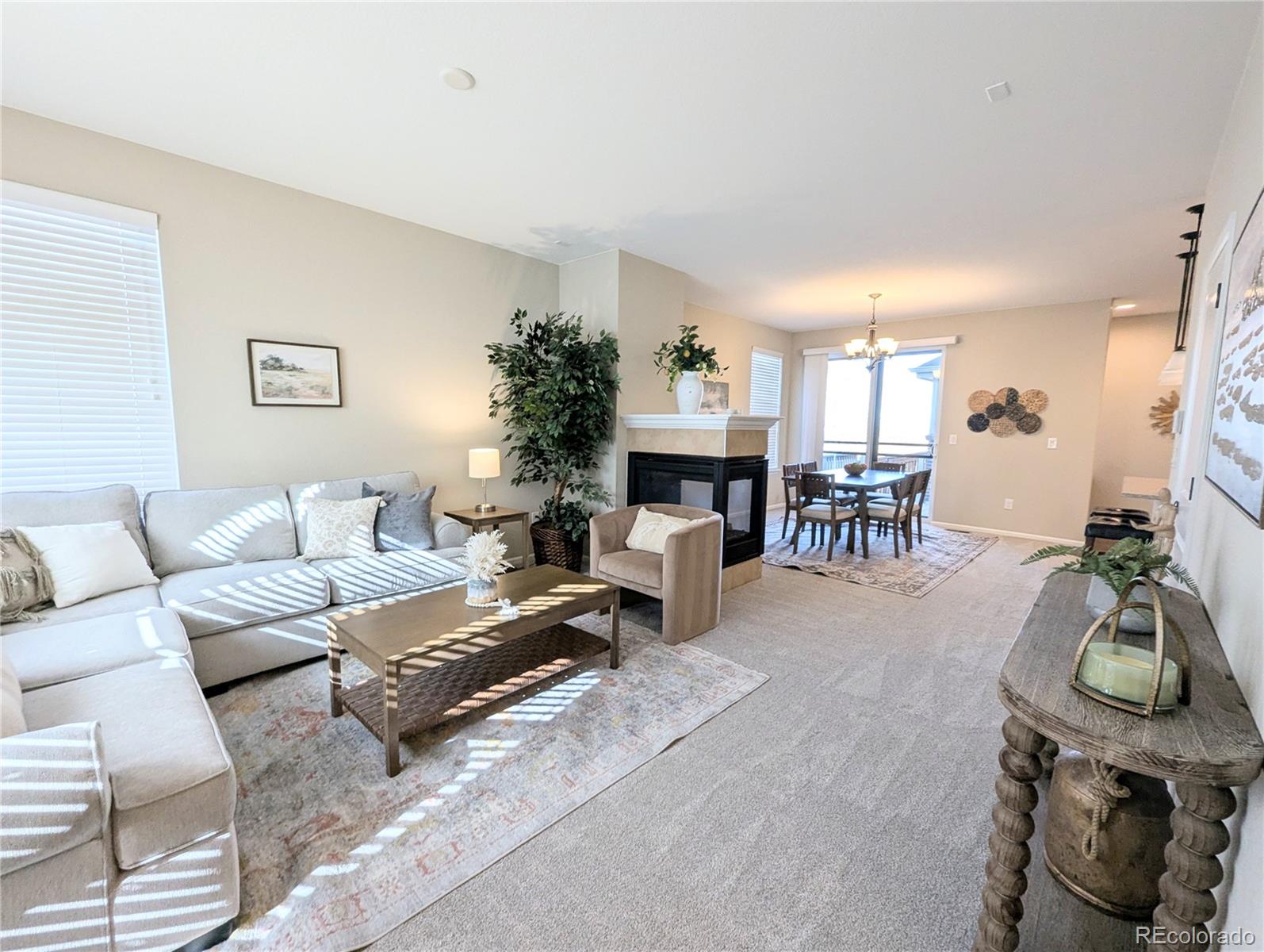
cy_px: 476
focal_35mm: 13
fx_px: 475
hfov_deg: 106.1
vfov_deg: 90.1
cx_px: 632
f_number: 2.2
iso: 90
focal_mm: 1.95
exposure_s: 1/120
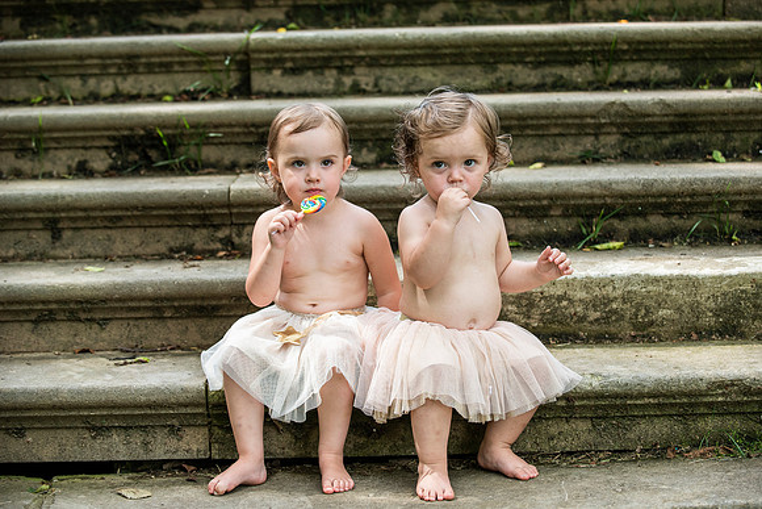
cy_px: 251
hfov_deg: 23.8
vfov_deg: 16.0
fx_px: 1809
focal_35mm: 85
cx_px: 393
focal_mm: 82
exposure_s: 1/1000
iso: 640
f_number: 3.5
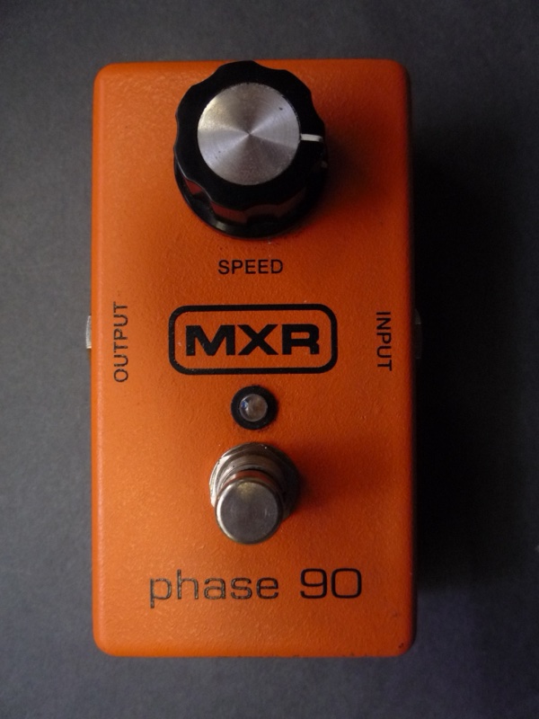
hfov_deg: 46.8
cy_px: 360
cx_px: 270
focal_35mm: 30
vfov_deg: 60.0
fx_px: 623
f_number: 3.3
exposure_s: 1/30
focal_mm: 5.2
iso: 320
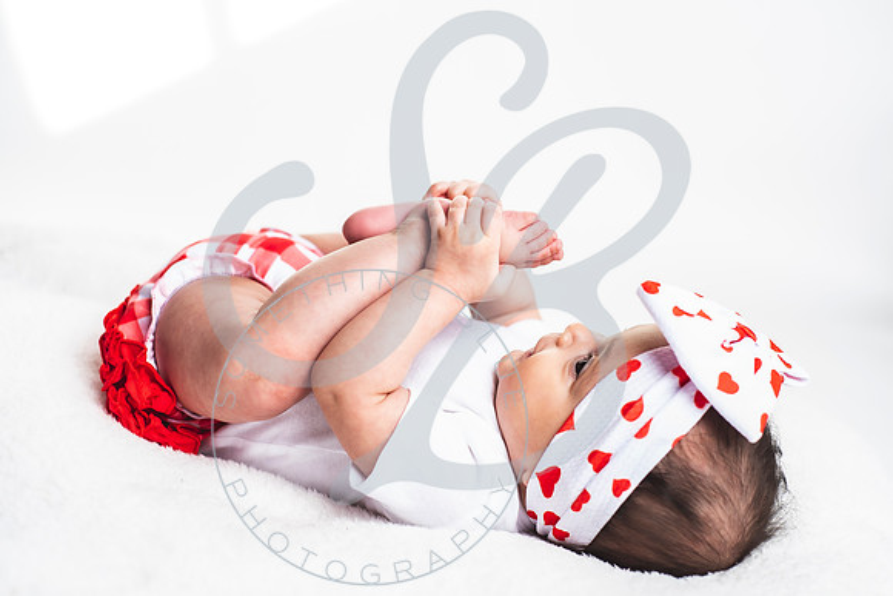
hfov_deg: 37.9
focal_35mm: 52
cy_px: 298
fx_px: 1301
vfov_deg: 25.8
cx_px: 446
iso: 64
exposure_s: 1/200
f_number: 2.8
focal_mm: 50
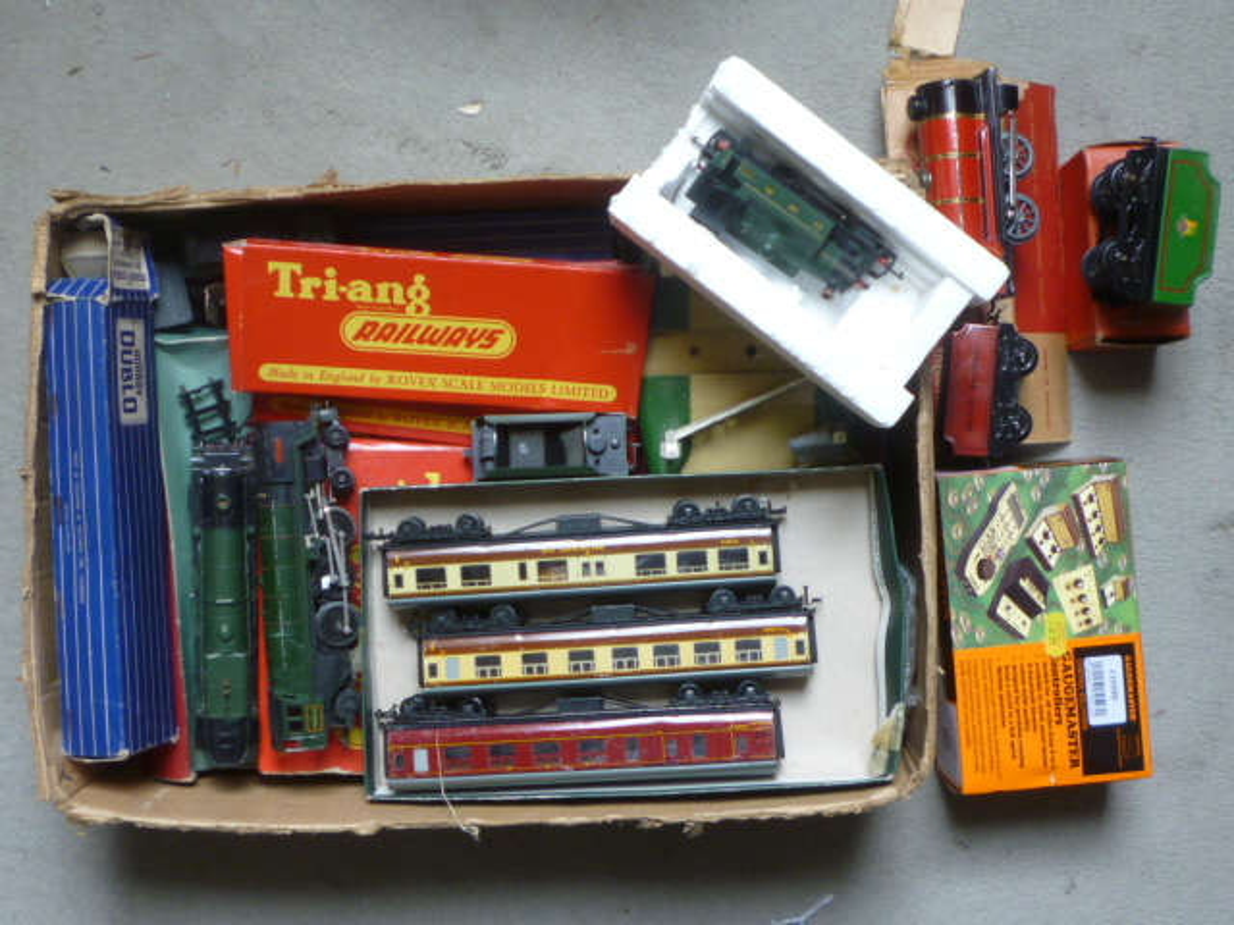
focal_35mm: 46
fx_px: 1640
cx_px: 617
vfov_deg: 31.5
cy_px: 462
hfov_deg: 41.2
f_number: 3.3
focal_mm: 5.2
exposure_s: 1/30
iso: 100
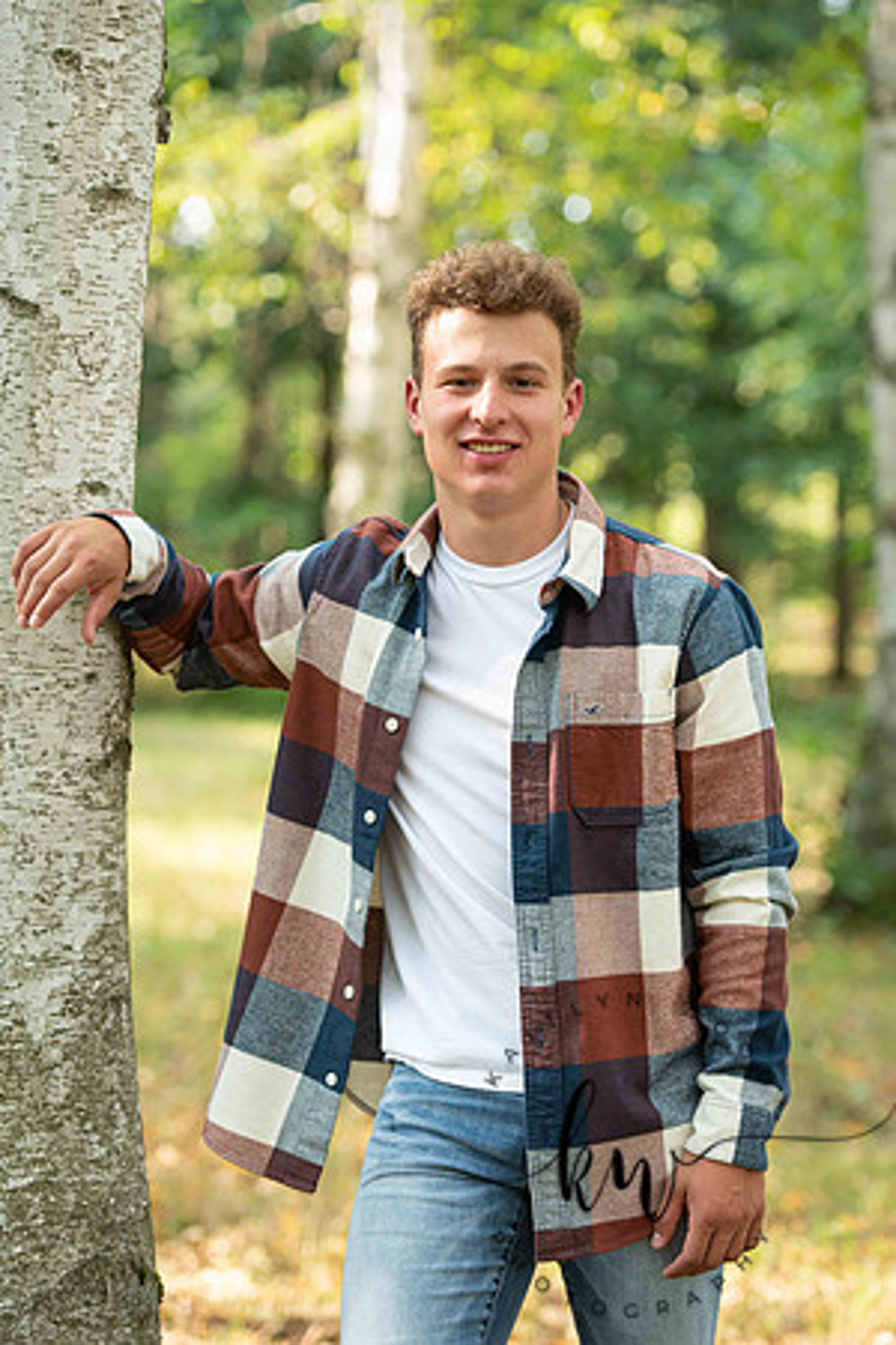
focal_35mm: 105
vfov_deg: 19.5
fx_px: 3920
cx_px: 448
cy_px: 672
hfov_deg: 13.0
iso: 400
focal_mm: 105
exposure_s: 1/200
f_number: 3.2
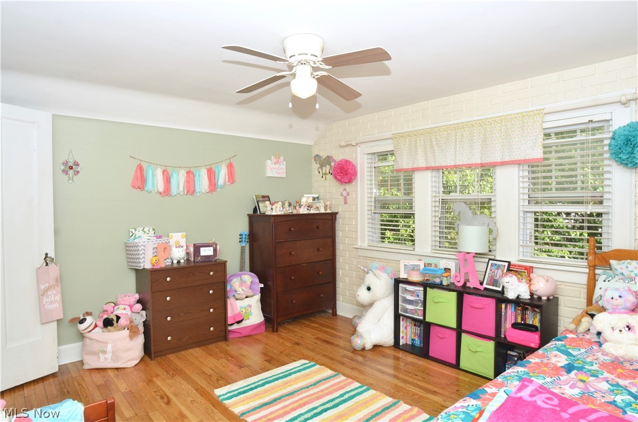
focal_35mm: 21
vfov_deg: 59.3
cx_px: 319
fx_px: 371
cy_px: 211
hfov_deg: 81.3
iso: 400
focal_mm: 14
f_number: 8
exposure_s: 1/200
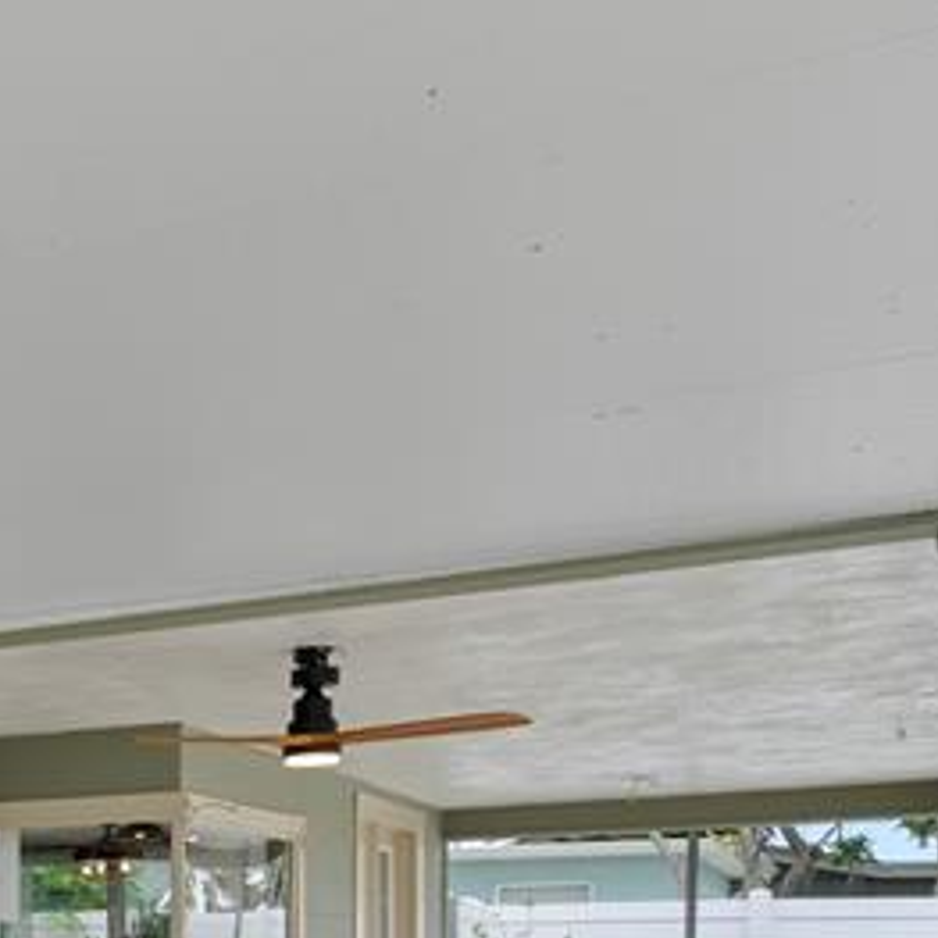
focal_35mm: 53
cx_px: -635
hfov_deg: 22.7
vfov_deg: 29.3
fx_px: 1625
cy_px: 1016
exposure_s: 1/60
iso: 320
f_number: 9
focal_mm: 16
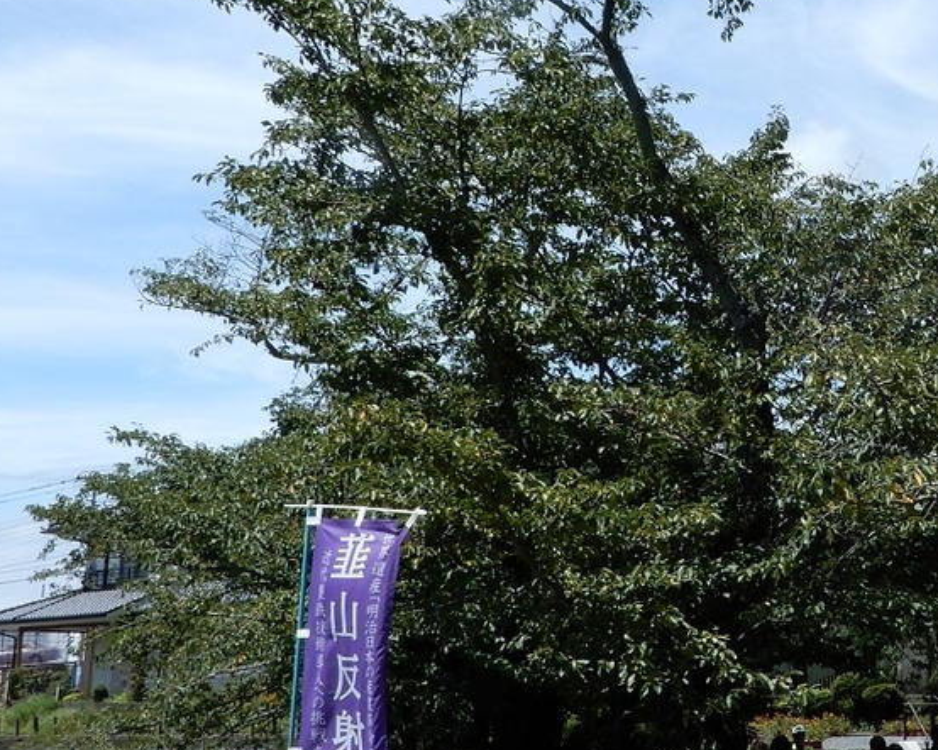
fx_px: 2054
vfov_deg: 20.7
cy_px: 303
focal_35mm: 74
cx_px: 869
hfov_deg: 24.9
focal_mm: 6.2
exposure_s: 1/320
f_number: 7.1
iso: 80
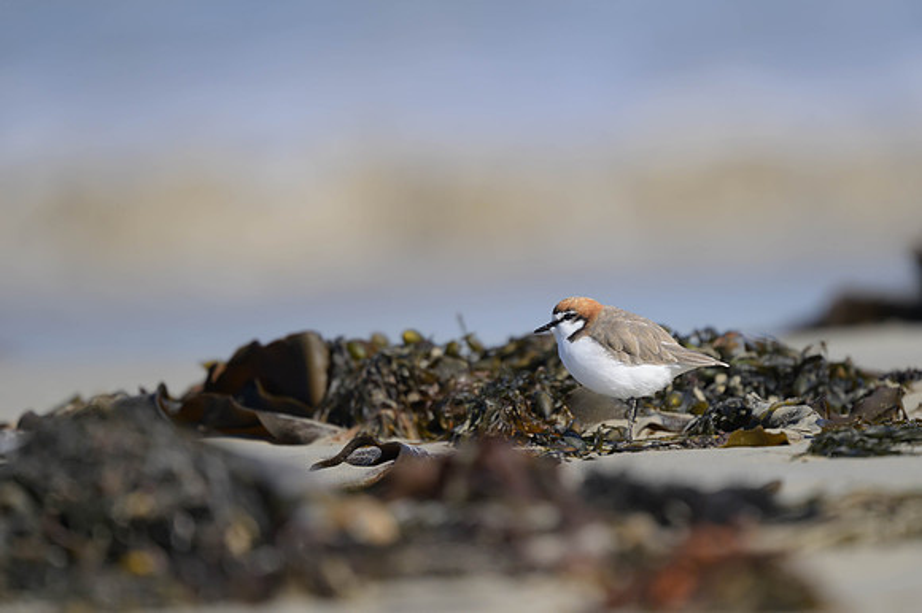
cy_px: 306
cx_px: 461
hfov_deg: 2.5
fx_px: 21500
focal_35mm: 840
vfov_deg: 1.6
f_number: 4
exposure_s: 1/3200
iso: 250
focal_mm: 560
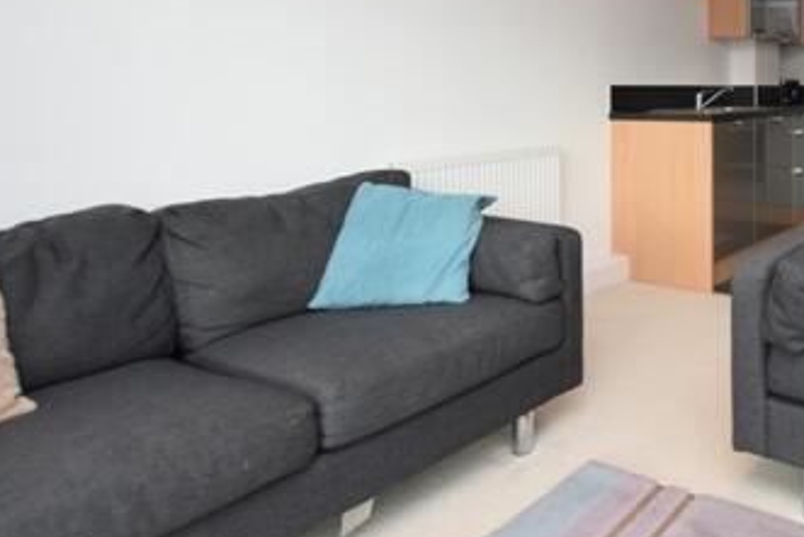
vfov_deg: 42.7
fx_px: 648
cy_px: 98
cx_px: 714
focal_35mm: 29
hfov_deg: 55.7
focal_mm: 10
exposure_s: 1/100
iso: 800
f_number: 5
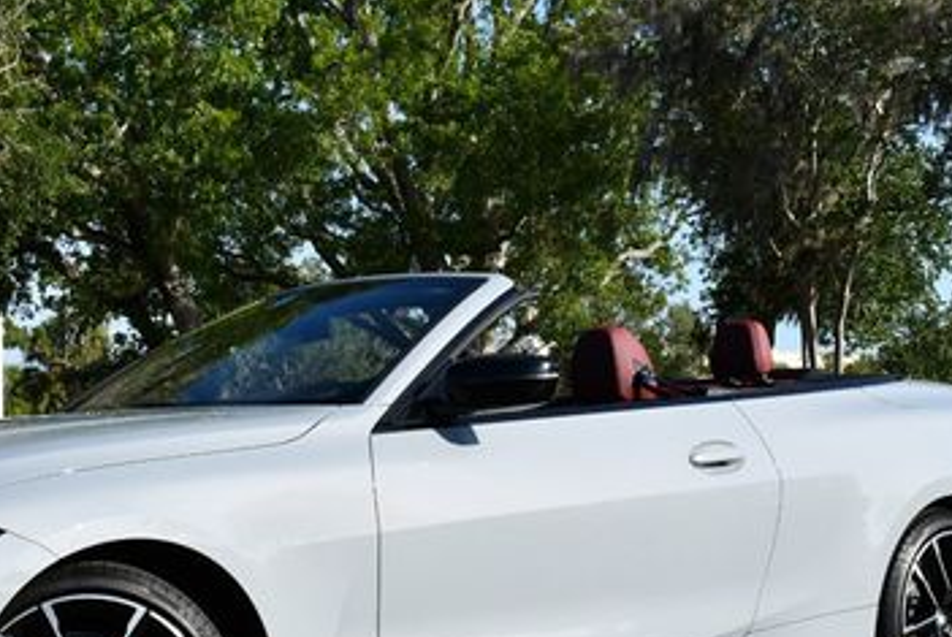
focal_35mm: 73
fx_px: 1933
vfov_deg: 18.7
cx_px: 277
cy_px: 388
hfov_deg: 27.4
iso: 110
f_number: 8
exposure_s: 1/250
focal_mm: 20
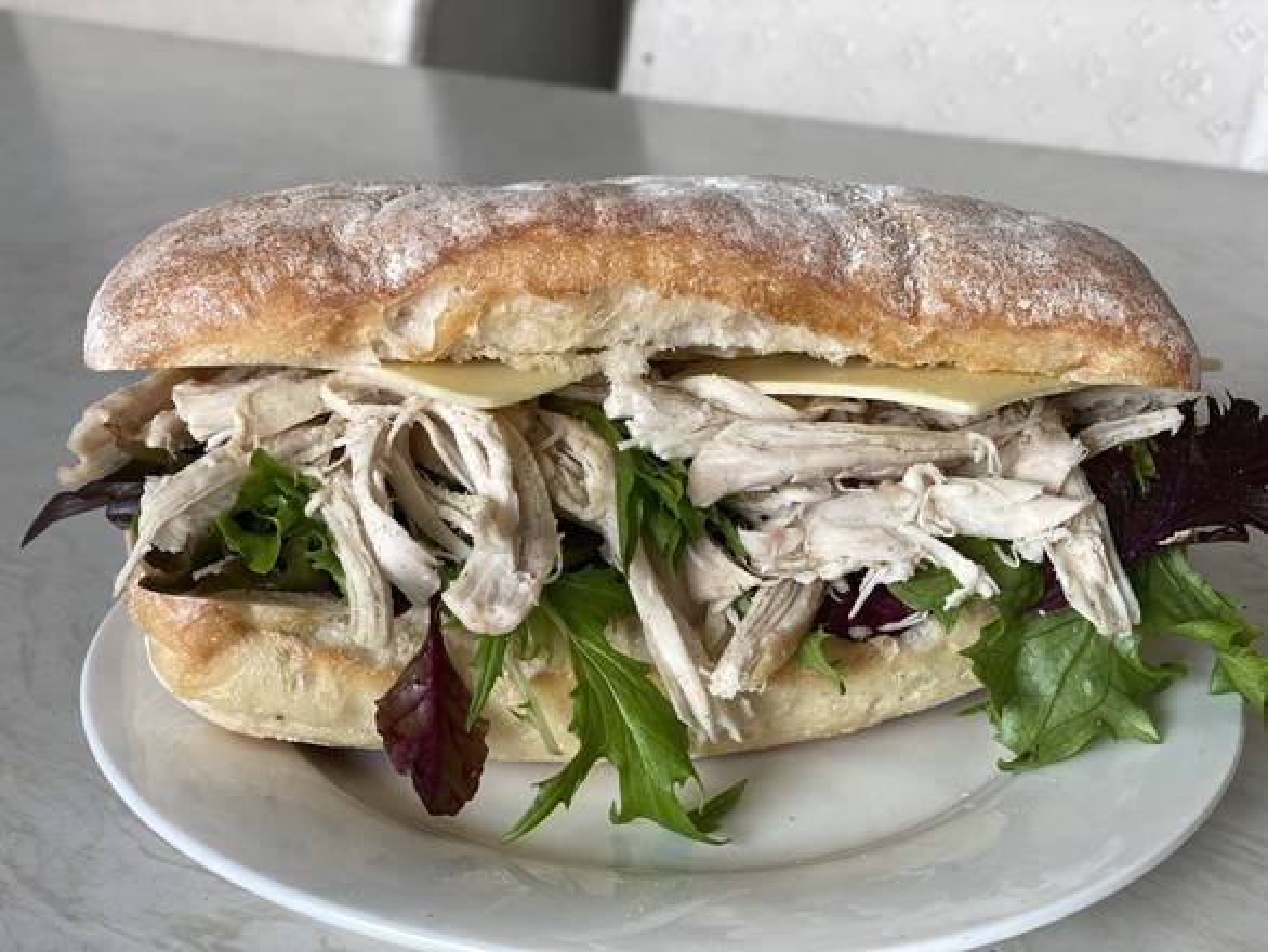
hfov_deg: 36.8
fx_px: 1906
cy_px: 476
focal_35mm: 52
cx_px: 634
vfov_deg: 28.1
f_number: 2
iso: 20
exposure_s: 1/100
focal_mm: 6
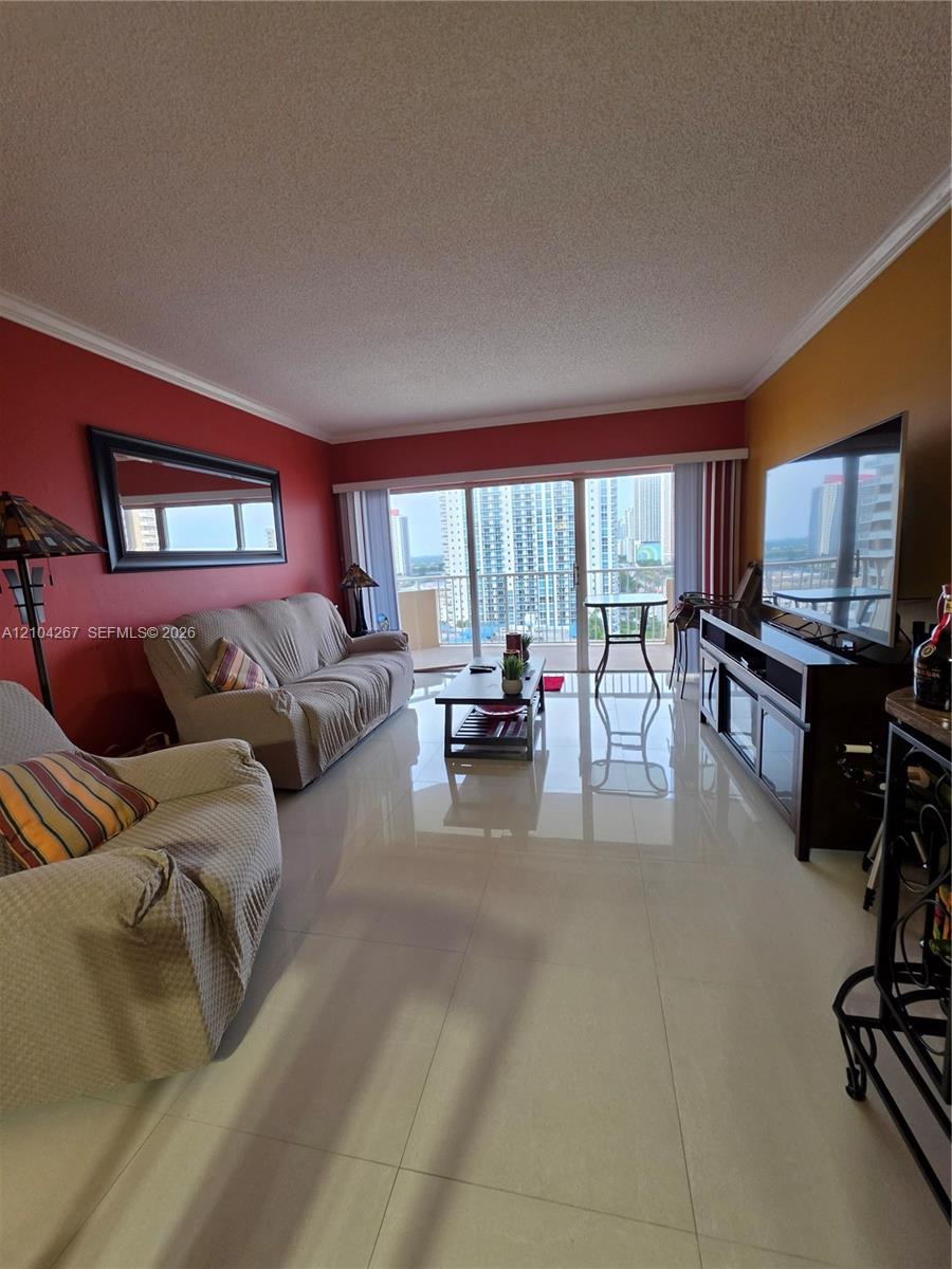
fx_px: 477
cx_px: 476
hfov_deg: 89.9
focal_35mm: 13
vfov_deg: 106.2
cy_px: 634
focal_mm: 2.2
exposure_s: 1/60
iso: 160
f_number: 1.9
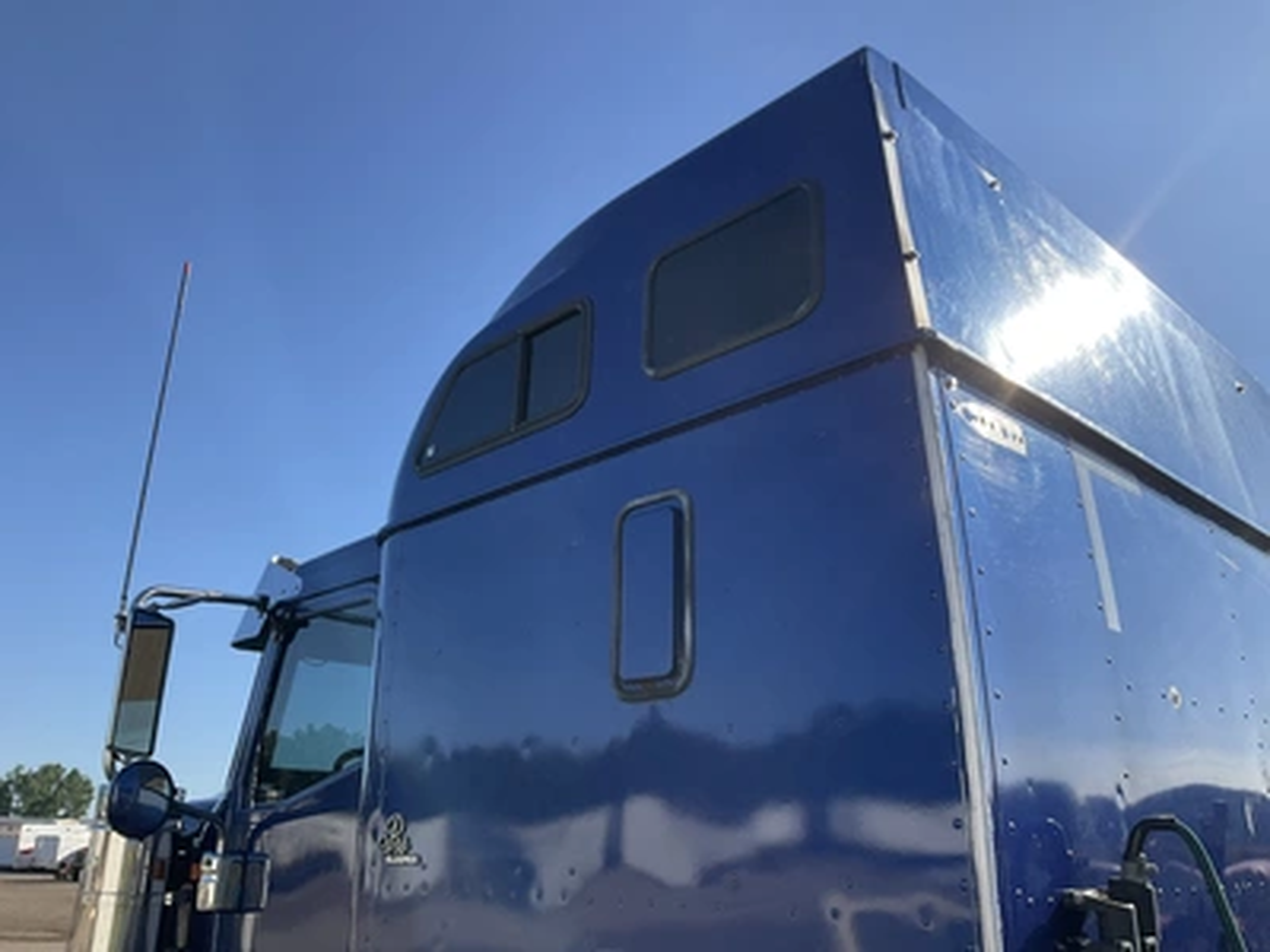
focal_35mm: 29
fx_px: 1064
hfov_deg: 61.7
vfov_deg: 48.2
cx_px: 635
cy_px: 476
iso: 25
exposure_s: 1/1342
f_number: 1.8
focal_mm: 3
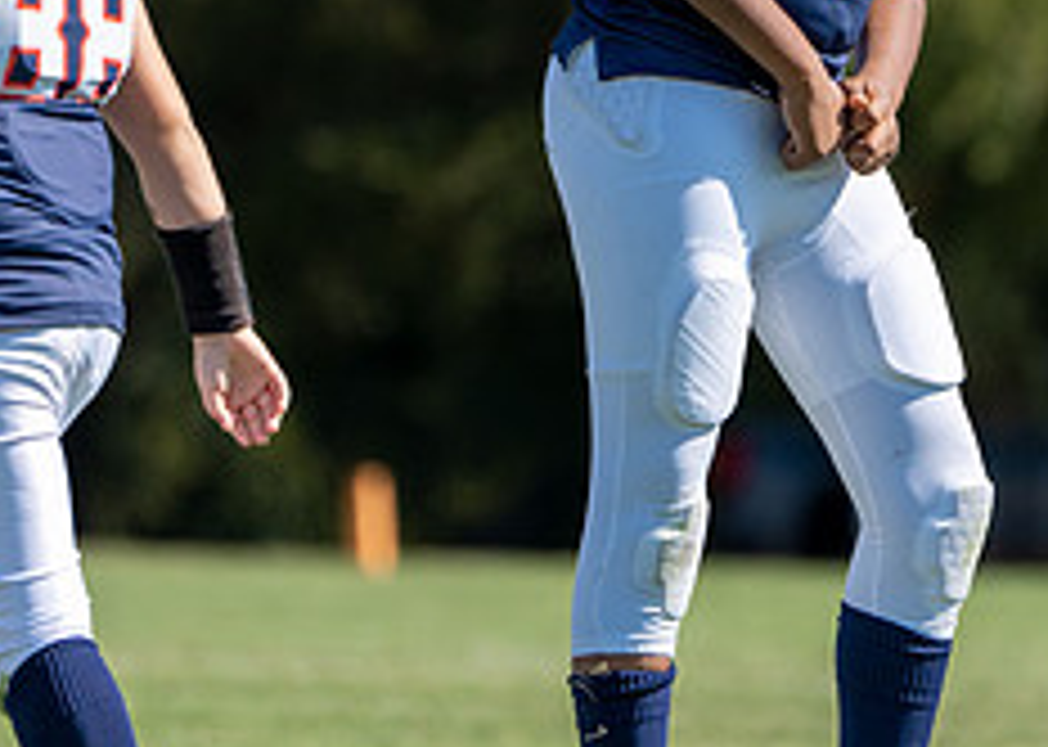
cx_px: 733
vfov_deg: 1.7
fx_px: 24534
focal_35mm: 825
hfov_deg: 2.4
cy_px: 192
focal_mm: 312
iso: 250
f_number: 5.6
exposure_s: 1/2000
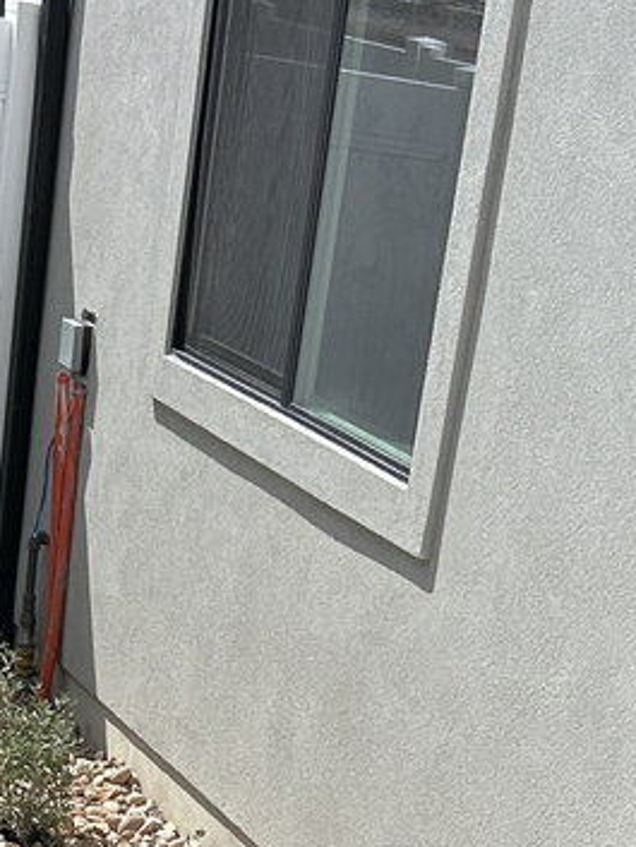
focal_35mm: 113
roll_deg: -7.7
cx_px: 221
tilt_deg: -24.8
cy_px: 1298
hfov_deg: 13.1
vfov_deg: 15.9
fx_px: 2767
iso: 50
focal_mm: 5.7
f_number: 1.5
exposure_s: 1/6993
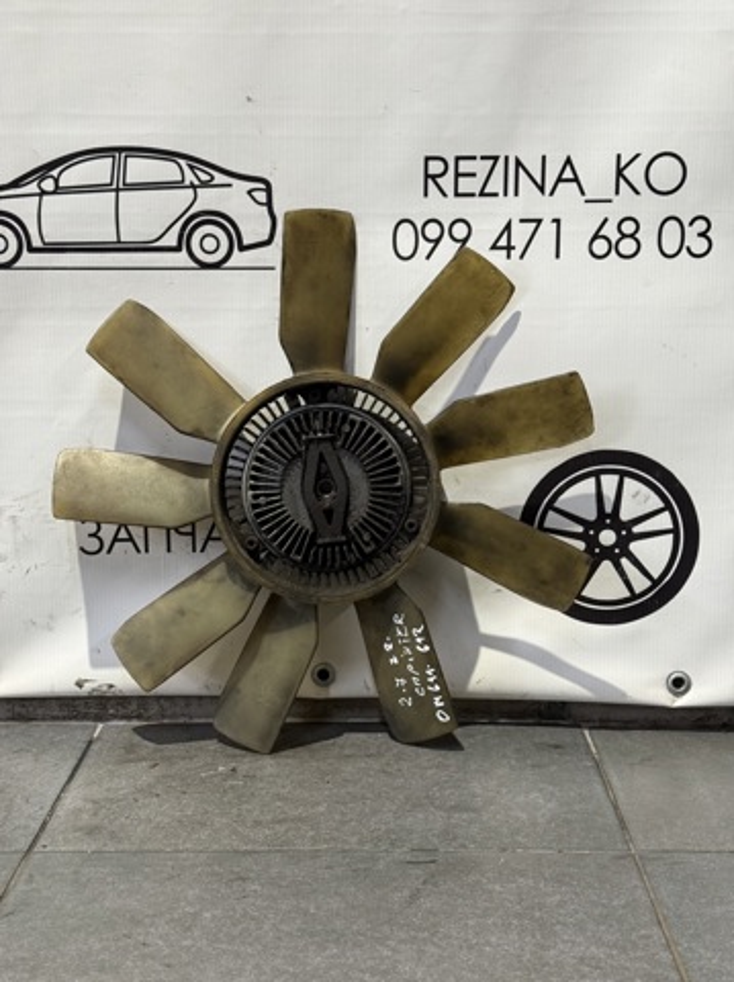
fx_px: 1359
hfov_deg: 30.2
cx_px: 367
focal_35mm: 48
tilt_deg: -11.5
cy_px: 491
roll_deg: +0.7
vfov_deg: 39.7
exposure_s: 1/50
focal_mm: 6.76
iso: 200
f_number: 1.78
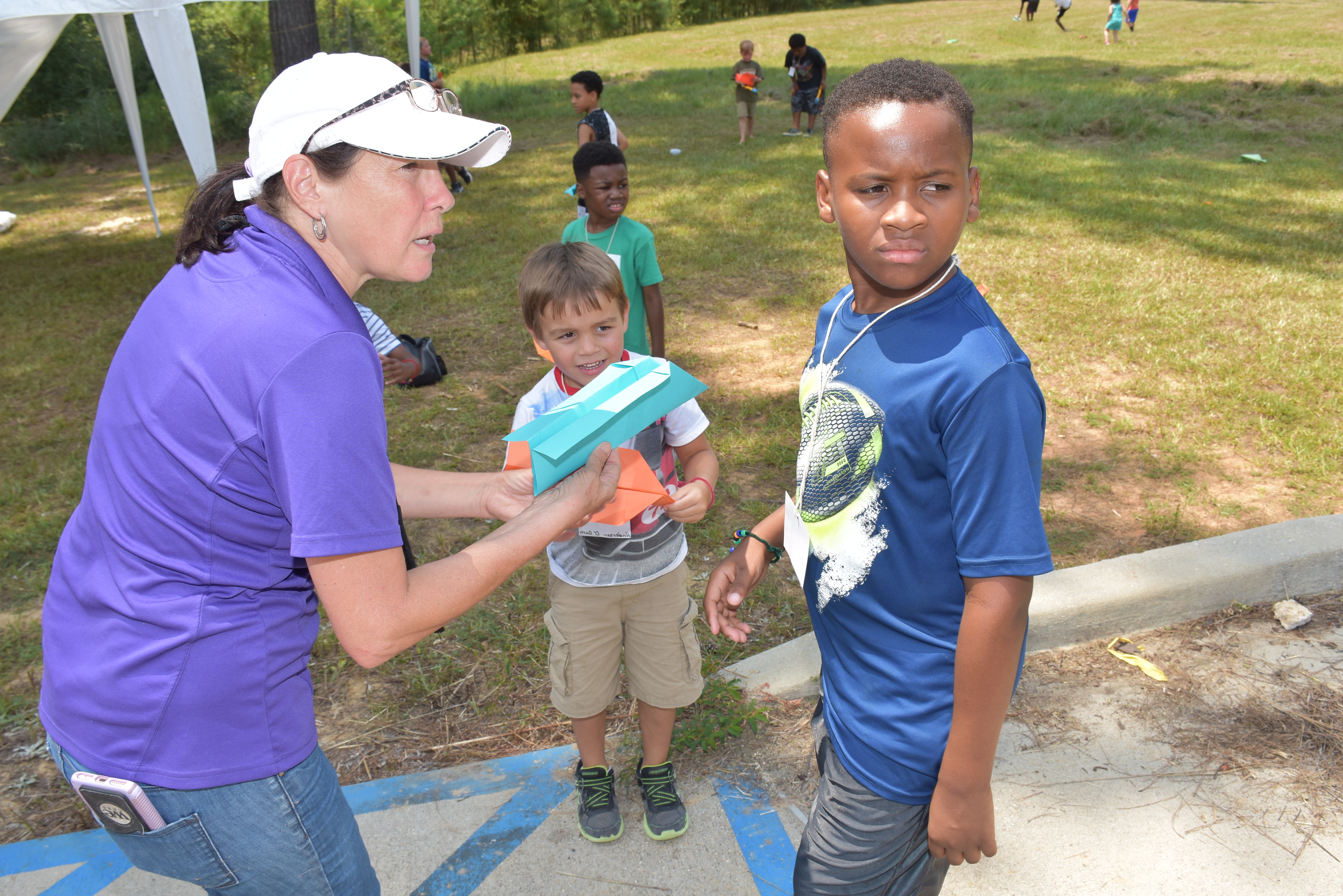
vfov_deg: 48.0
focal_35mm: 27
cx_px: 672
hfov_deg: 67.4
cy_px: 448
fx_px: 1007
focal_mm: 18
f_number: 9
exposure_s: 1/250
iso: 200
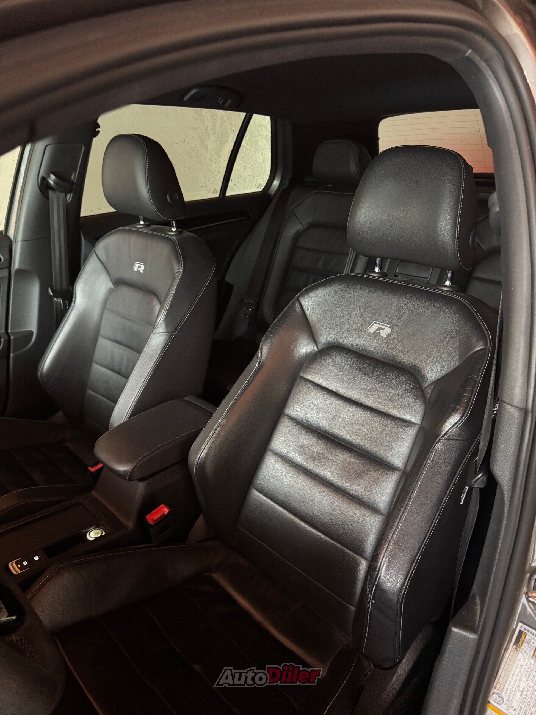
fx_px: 495
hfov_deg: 56.8
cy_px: 358
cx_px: 268
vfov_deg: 71.6
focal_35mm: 24
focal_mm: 6.76
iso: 1000
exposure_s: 1/28
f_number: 1.78
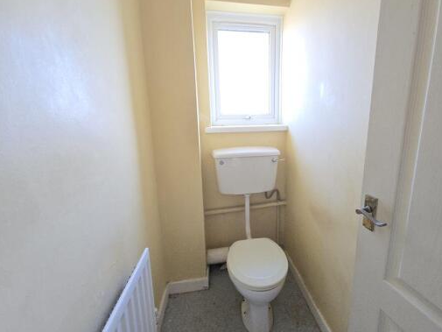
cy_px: 159
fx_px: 192
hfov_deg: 97.5
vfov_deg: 81.7
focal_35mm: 15
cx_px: 253
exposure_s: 1/60
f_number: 2.2
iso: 160
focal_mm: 2.2
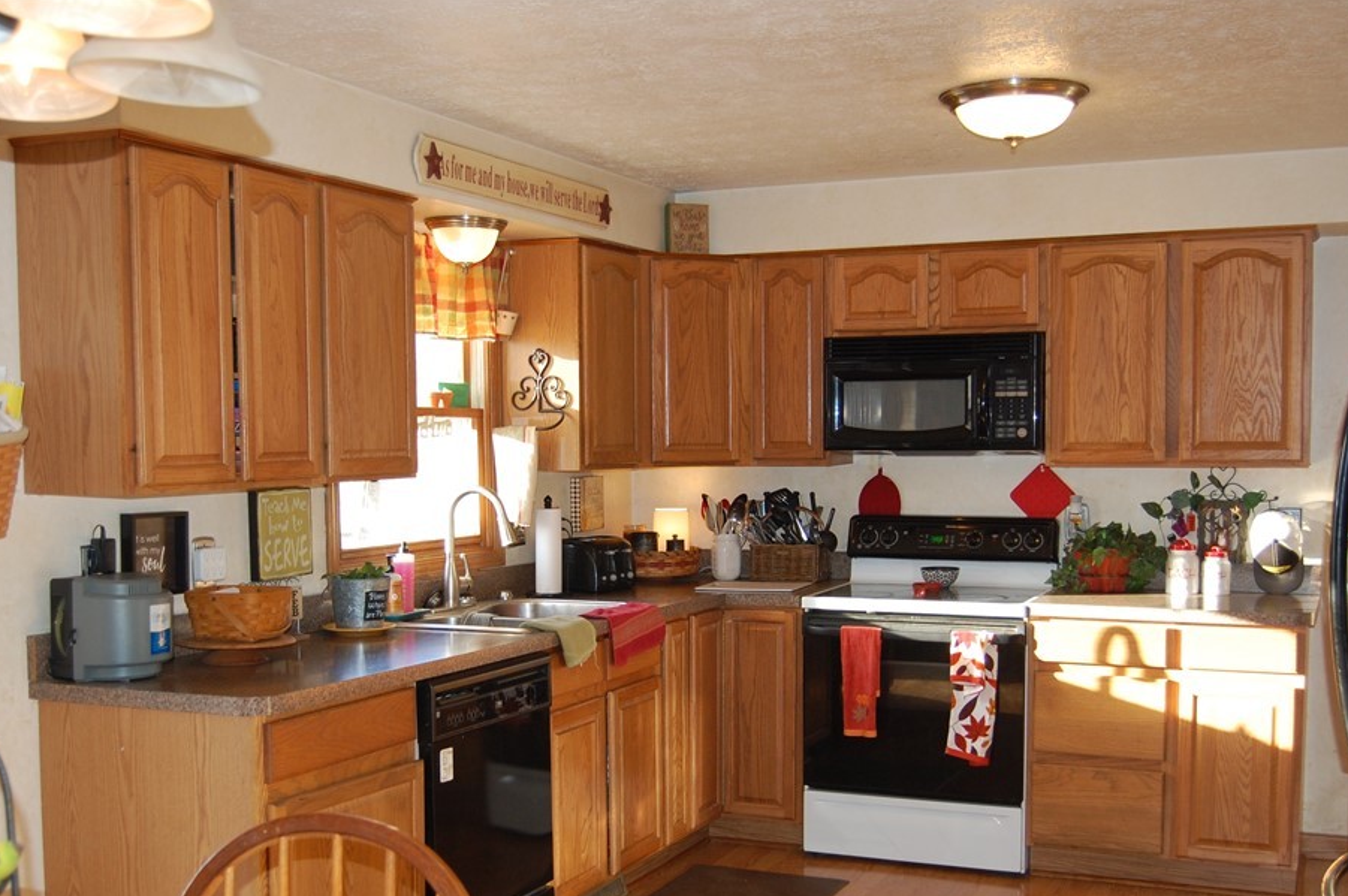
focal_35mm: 42
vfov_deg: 32.0
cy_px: 534
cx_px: 602
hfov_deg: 46.8
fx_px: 1556
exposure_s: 1/80
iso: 400
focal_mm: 23
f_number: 3.8
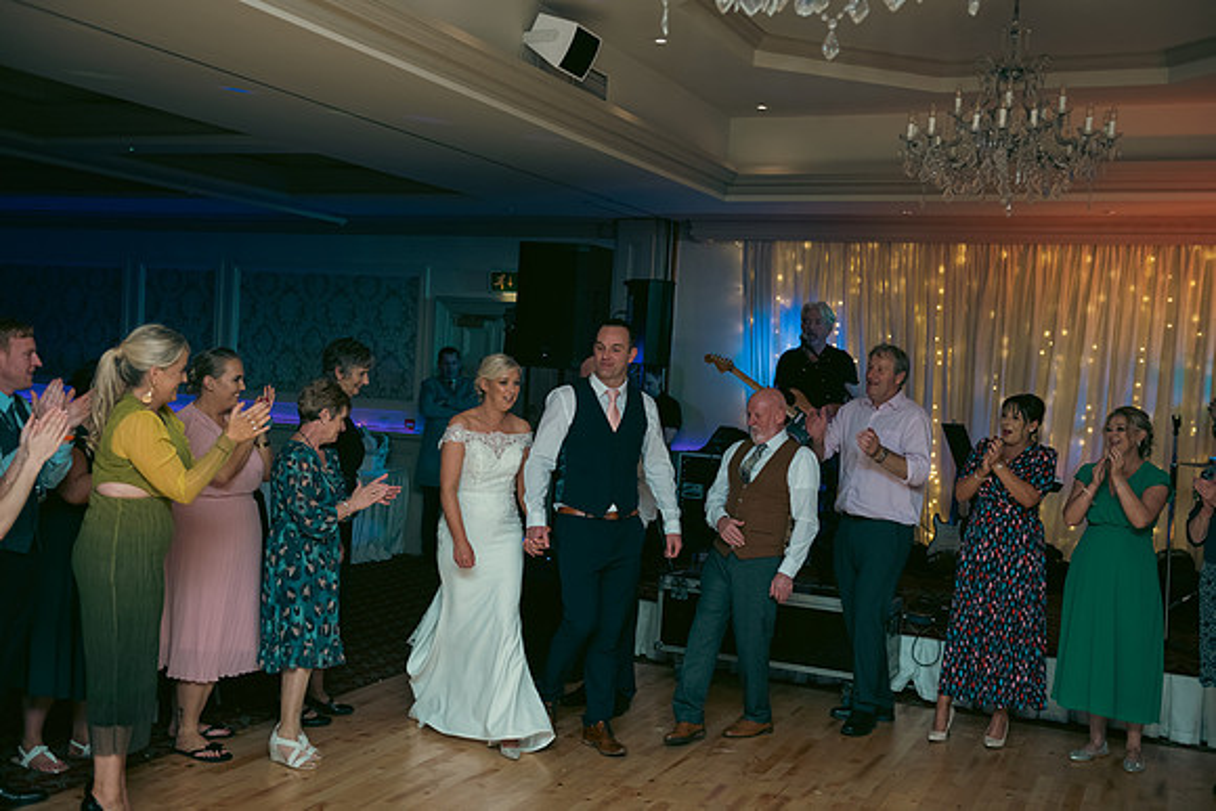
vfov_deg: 33.4
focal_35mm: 40
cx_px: 608
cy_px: 406
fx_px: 1351
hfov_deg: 48.4
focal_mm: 40
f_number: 3.5
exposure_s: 1/160
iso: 500
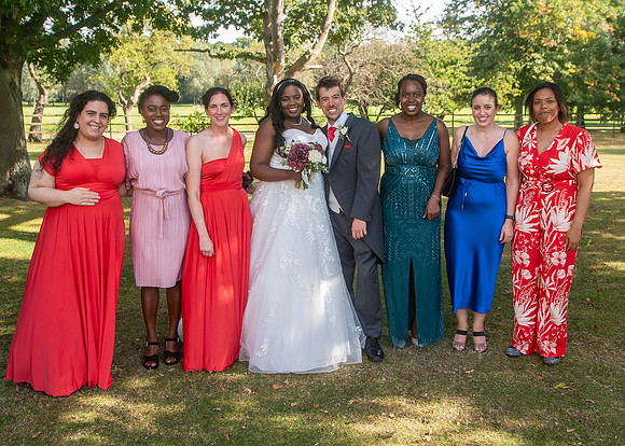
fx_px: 718
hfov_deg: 47.0
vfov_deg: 34.5
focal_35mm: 40
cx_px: 332
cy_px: 198
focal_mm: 24
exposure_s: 1/160
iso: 100
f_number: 4
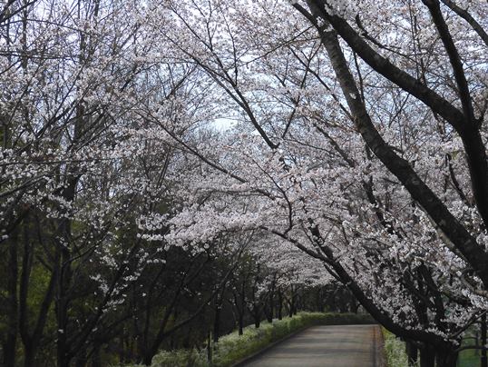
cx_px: 244
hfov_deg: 27.8
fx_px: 987
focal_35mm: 70
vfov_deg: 21.0
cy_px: 184
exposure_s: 1/640
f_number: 4.5
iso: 100
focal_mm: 12.5
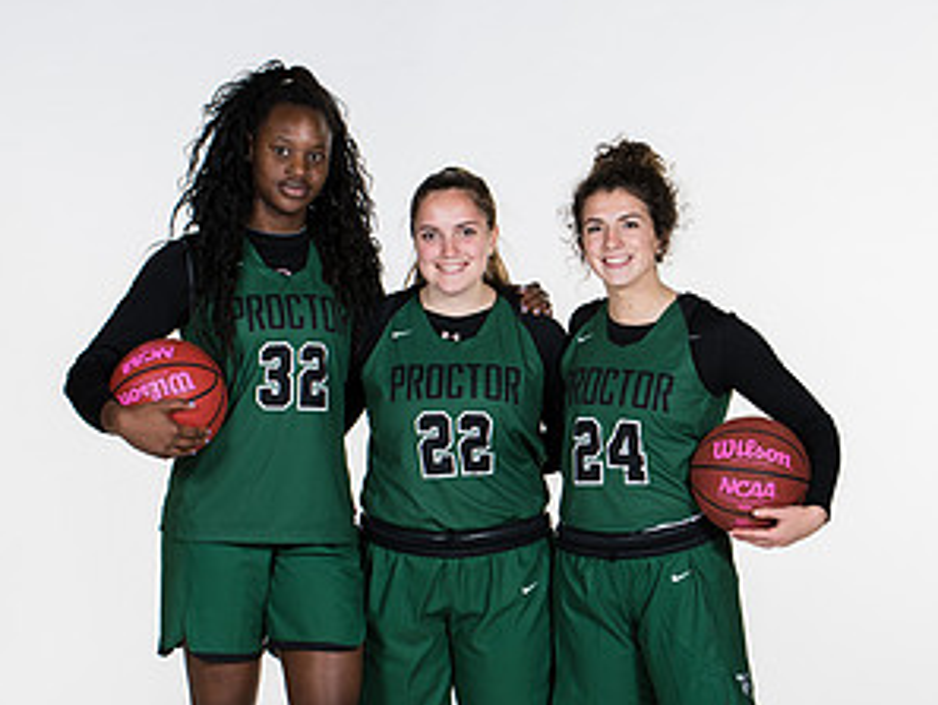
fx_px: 4148
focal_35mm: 153
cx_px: 471
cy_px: 509
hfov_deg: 12.9
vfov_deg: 9.7
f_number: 6.3
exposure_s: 1/160
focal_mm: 70
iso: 200
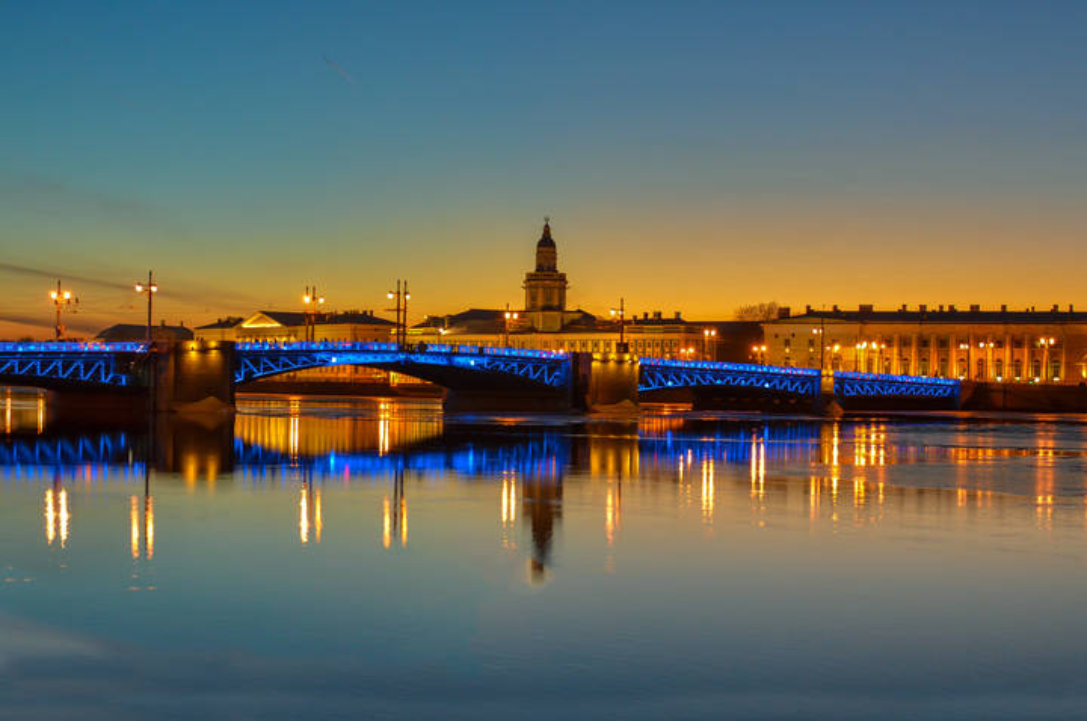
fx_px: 1583
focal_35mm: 52
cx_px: 544
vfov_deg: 25.7
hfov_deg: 37.9
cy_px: 360
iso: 800
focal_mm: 35
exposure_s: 1/10
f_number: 6.3
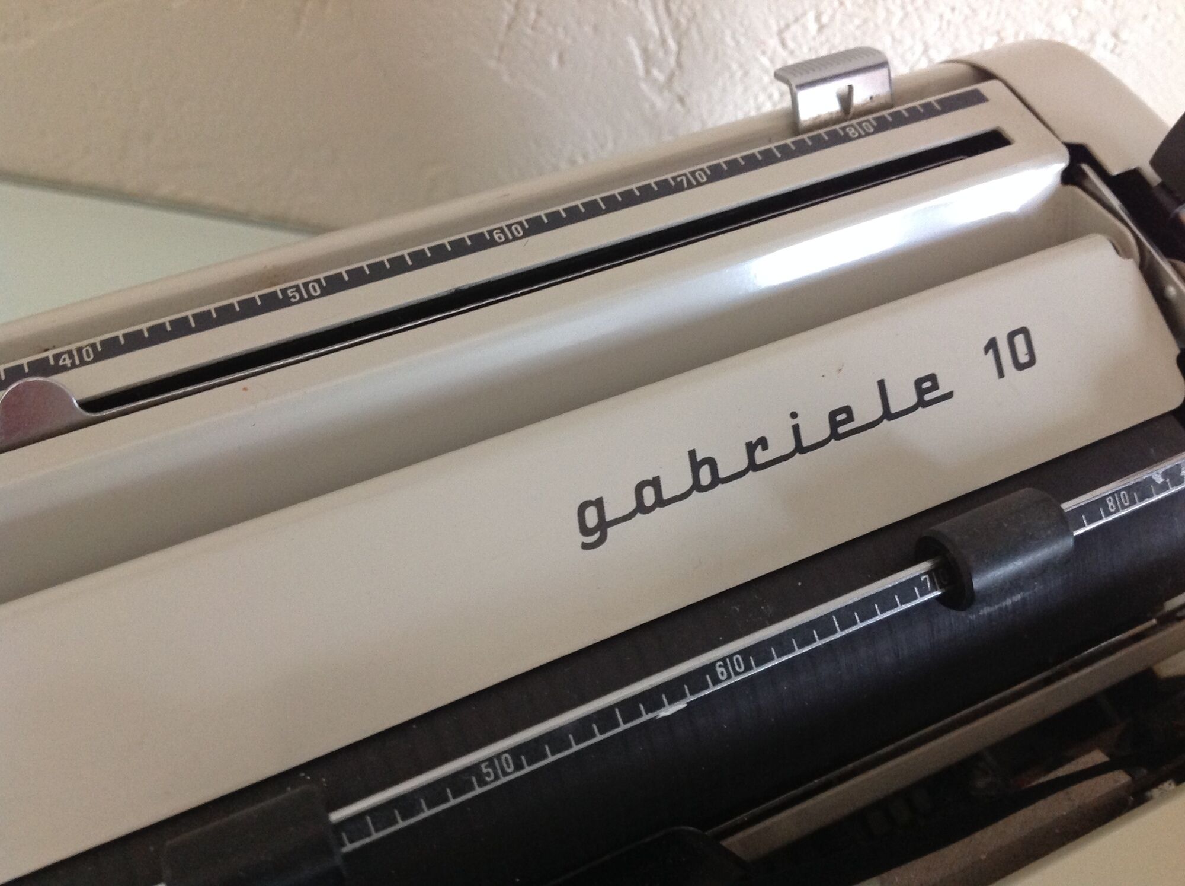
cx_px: 592
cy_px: 443
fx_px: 1196
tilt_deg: -59.1
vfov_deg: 40.6
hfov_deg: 52.7
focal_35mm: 35
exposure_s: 1/15
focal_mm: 4.28
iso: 200
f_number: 2.4
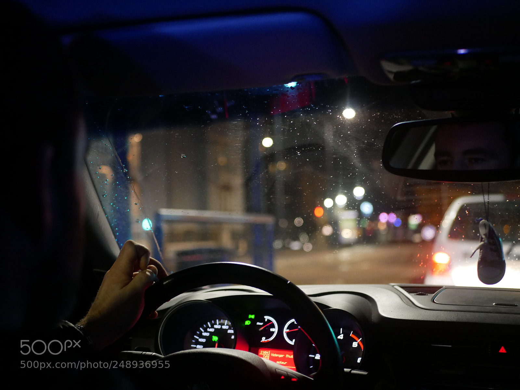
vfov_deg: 29.1
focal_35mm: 50
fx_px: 752
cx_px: 260
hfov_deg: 38.2
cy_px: 195
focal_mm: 25
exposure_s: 1/60
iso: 2000
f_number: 1.7
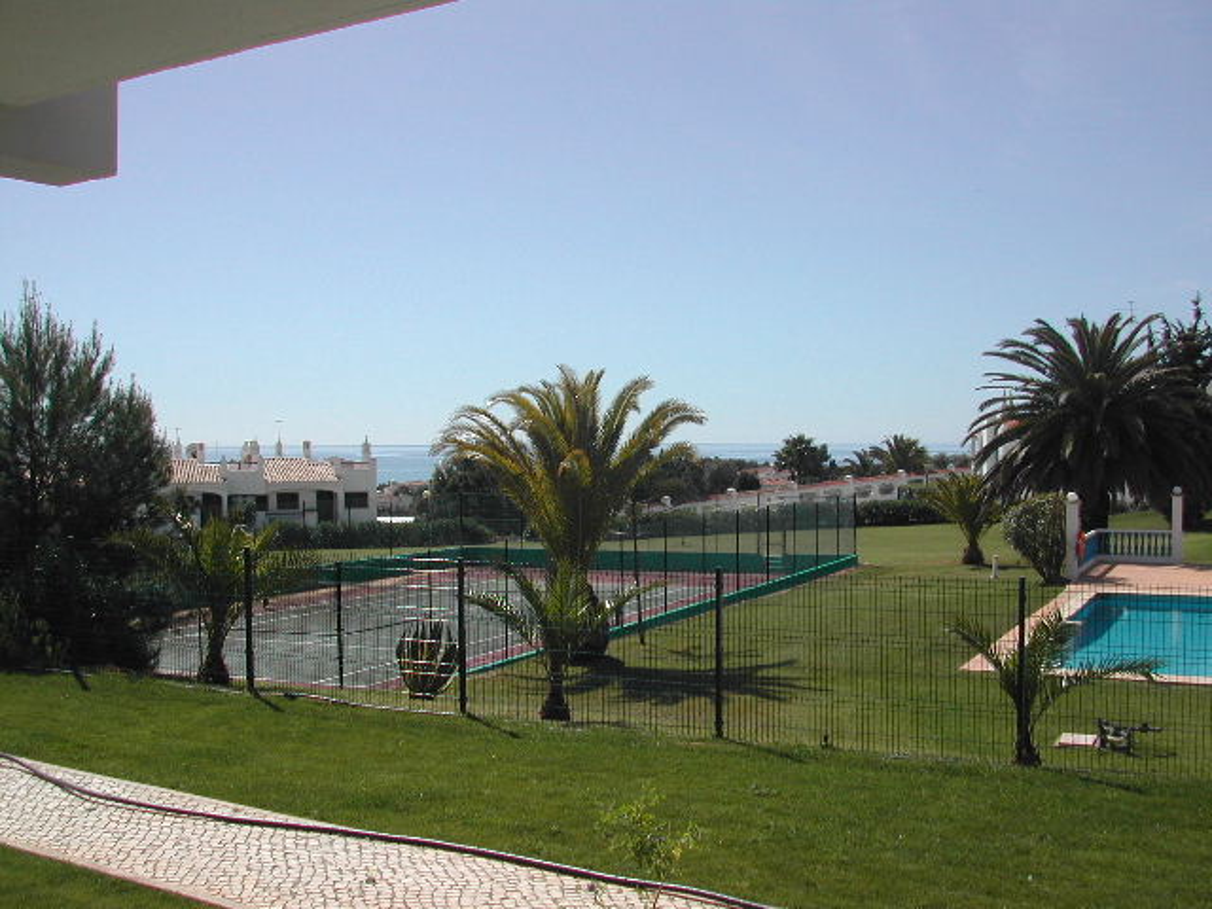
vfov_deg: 37.7
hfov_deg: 49.0
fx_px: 1330
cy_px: 454
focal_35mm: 38
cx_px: 606
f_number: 7.6
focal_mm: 8
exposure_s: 1/368
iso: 100
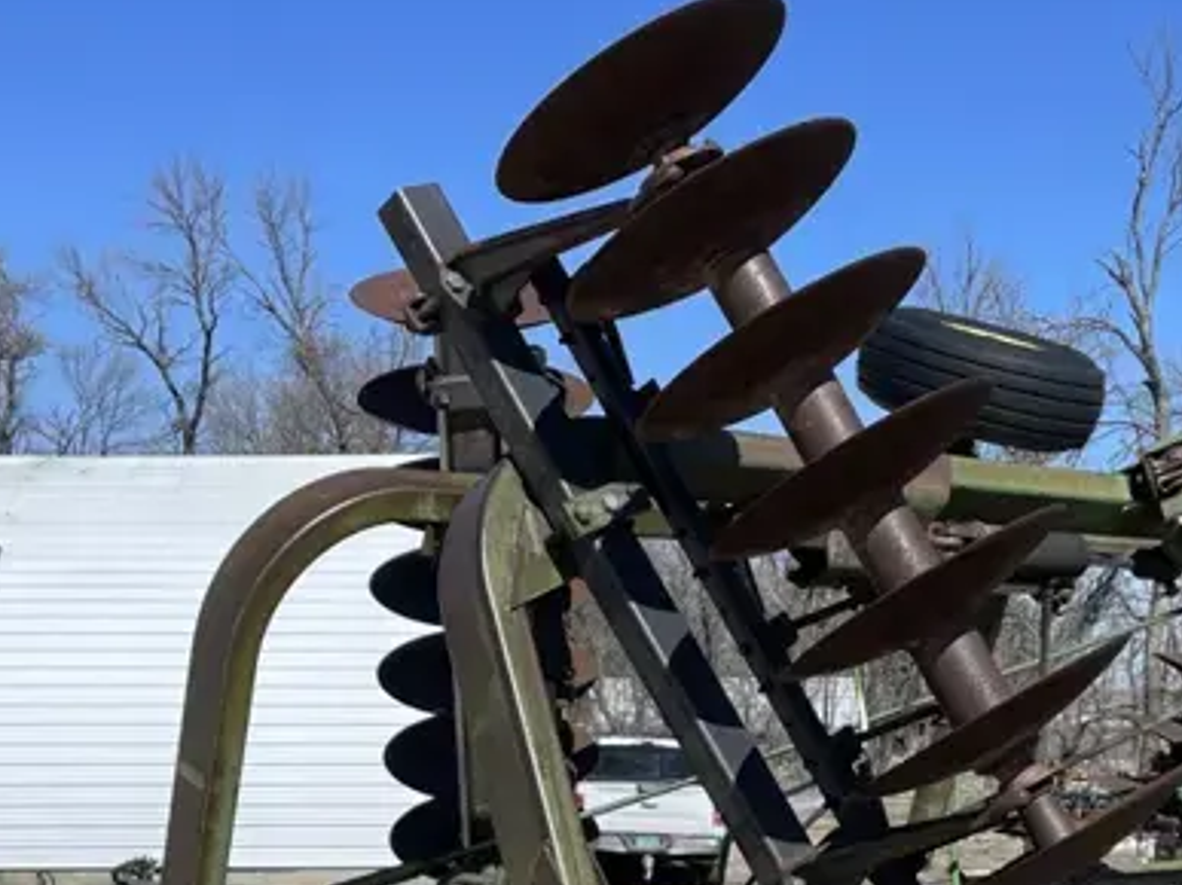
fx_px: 2116
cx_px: 770
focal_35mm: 62
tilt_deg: -6.1
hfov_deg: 31.0
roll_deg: +1.3
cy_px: 992
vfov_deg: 22.2
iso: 32
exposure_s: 1/4902
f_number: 1.6
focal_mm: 5.1
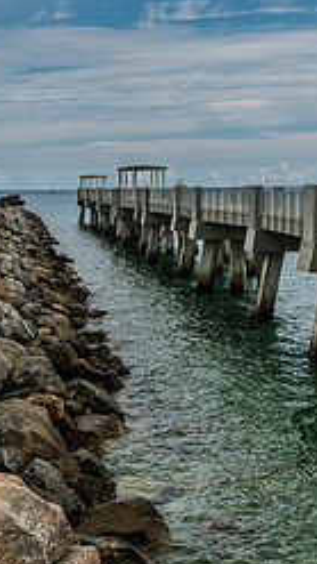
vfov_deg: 34.9
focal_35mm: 60
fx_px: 896
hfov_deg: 19.5
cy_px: 257
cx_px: 0
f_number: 11
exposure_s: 1/160
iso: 100
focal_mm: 24
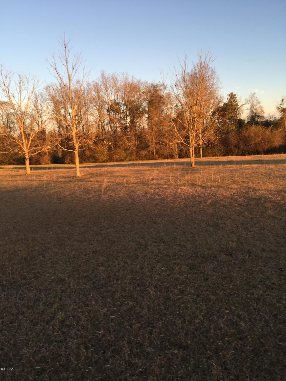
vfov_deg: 61.7
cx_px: 143
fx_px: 319
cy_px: 190
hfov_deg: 48.2
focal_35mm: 29
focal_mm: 4.15
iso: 32
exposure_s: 1/302
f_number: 2.2
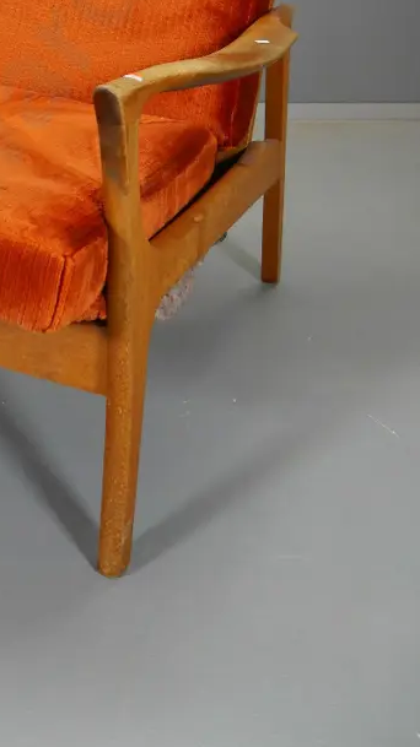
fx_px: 872
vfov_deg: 43.9
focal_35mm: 44
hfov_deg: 25.7
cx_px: -2
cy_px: 134
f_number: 3.5
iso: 800
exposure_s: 1/60
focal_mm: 12
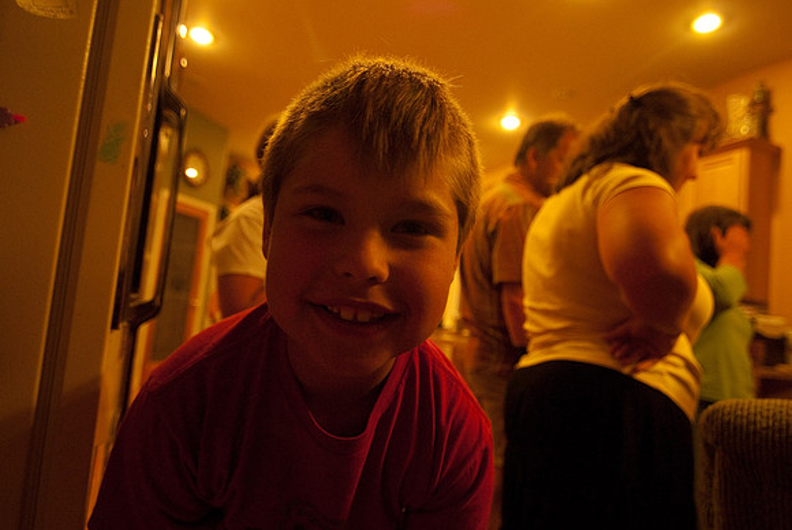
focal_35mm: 24
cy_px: 265
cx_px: 396
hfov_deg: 73.7
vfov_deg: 53.2
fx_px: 529
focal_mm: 16
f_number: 2.8
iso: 800
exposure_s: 1/45
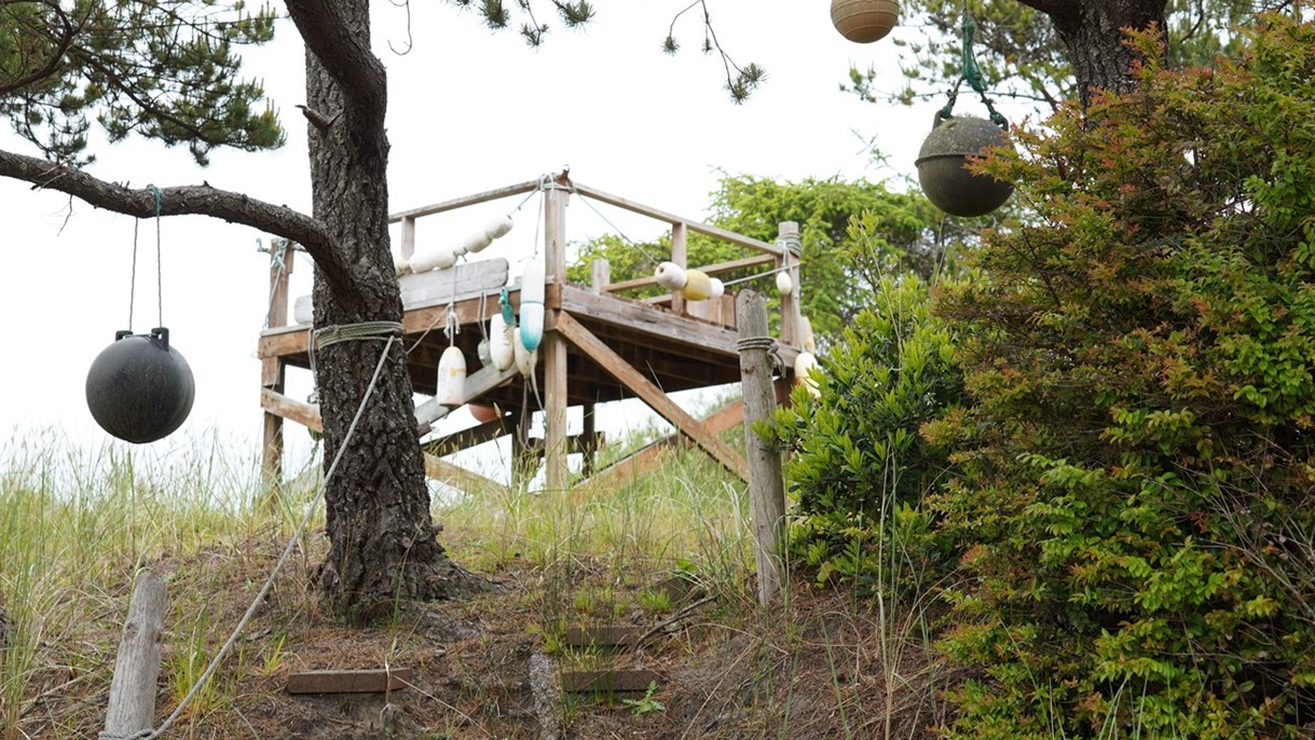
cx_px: 561
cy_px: 387
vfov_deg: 18.3
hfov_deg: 31.8
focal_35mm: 66
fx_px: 2302
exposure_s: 1/160
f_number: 4.5
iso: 100
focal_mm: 48
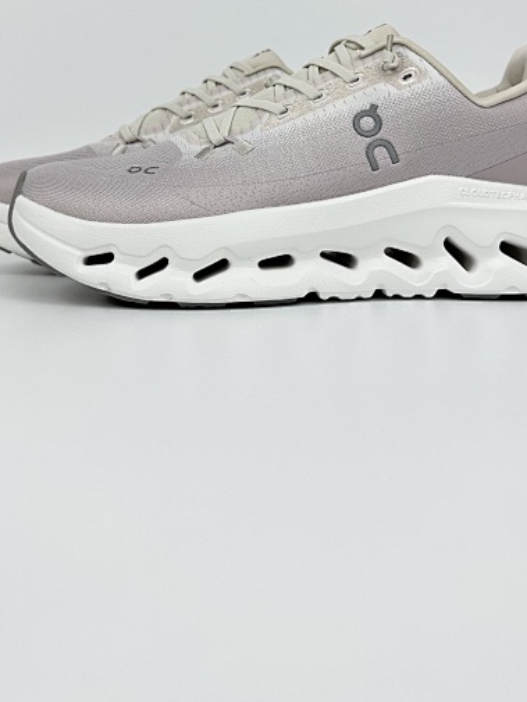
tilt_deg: +0.0
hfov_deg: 37.7
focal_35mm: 38
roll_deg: -0.3
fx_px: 771
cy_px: 164
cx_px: 285
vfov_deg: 46.9
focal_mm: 6.86
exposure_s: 1/384
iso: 80
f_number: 1.78
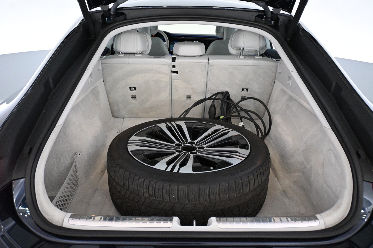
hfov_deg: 61.9
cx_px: 186
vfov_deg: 43.6
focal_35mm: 30
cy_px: 124
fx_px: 311
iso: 4000
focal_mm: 20
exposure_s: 1/160
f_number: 3.8
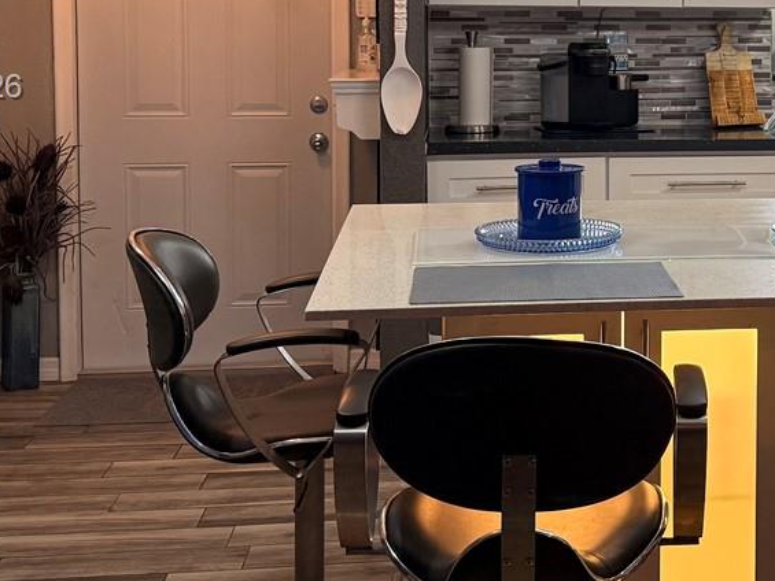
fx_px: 1523
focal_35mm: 68
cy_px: 89
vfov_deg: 21.3
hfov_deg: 27.6
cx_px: 693
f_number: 1.78
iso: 250
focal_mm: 6.76
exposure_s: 1/120
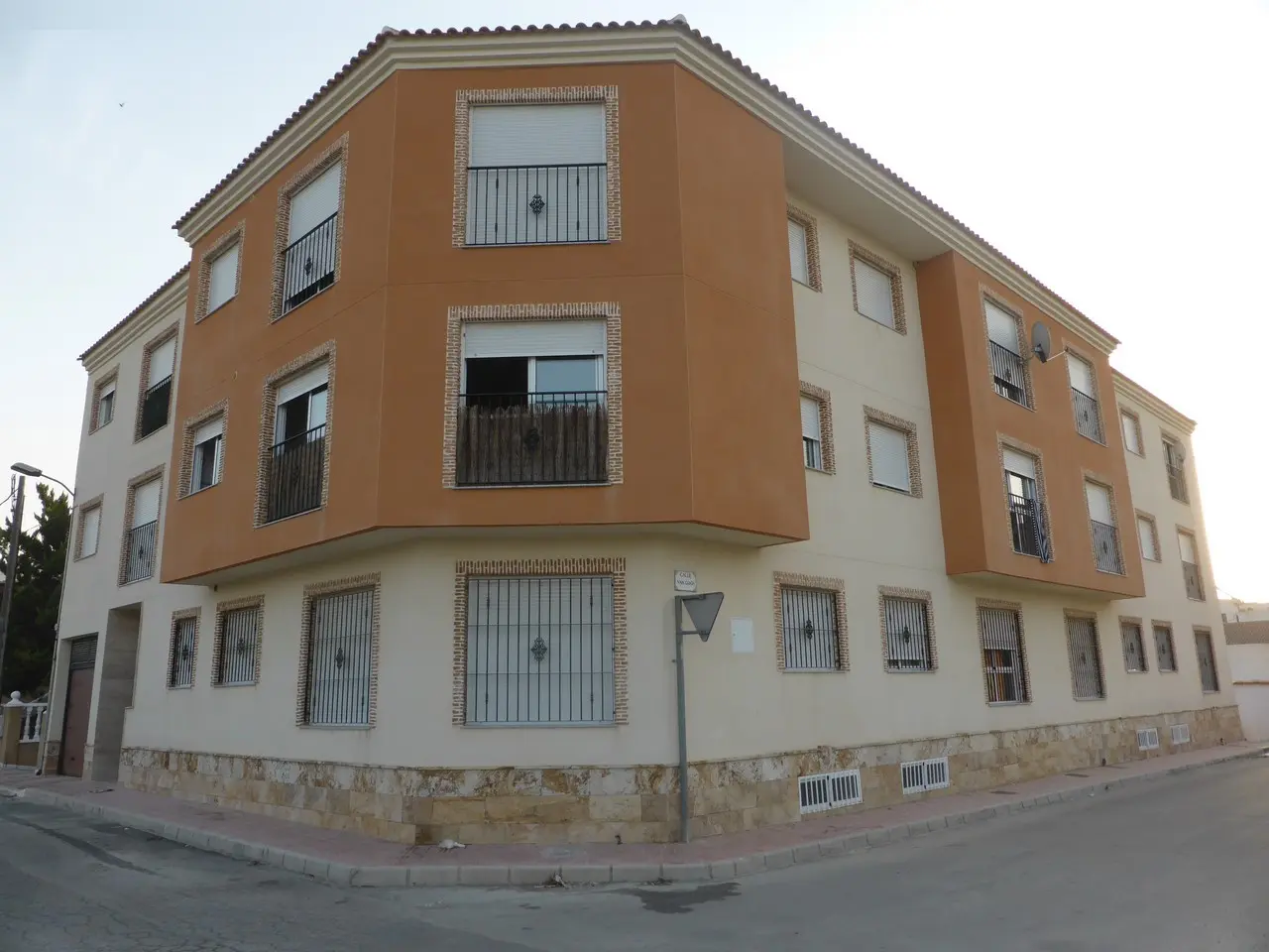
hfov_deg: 71.6
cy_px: 476
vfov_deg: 56.8
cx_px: 634
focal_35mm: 24
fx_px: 880
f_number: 3.3
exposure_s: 1/250
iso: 100
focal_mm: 4.3
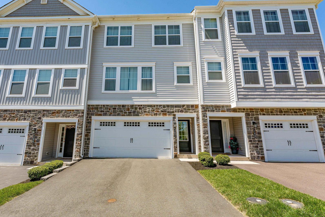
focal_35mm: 18
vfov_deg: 67.2
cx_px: 144
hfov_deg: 89.6
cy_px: 98
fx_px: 162
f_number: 8
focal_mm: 14
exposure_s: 1/1000
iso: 320
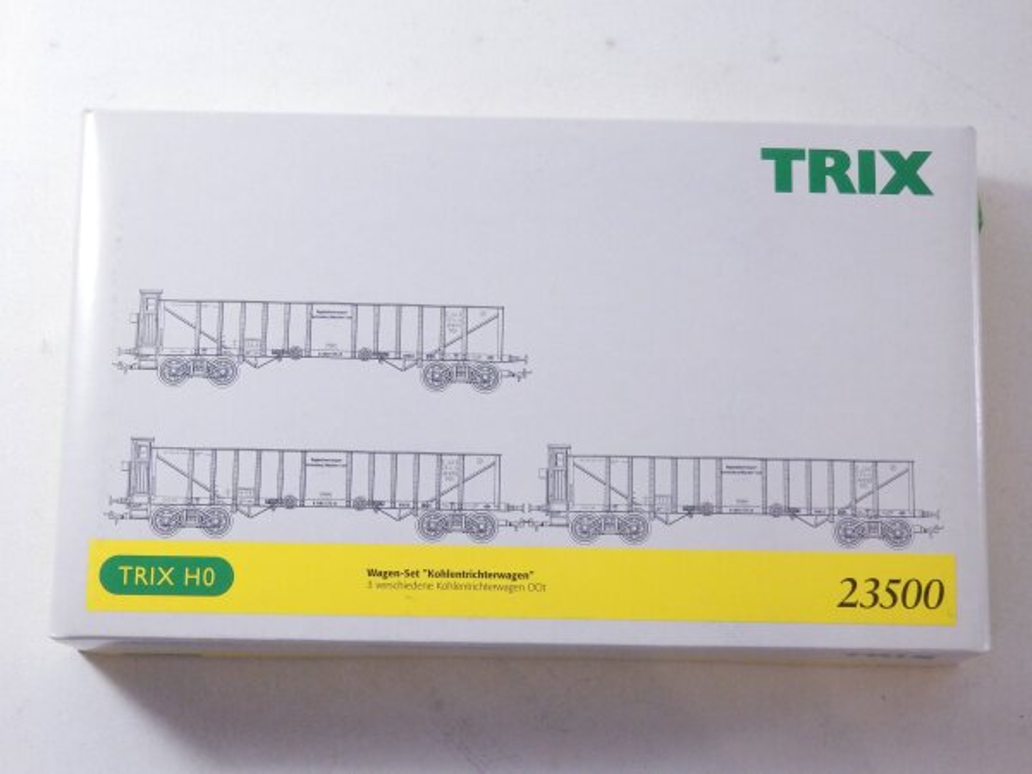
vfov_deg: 22.3
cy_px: 387
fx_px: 1968
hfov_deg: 29.4
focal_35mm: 66
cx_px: 516
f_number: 4.4
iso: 640
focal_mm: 11.9
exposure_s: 1/160
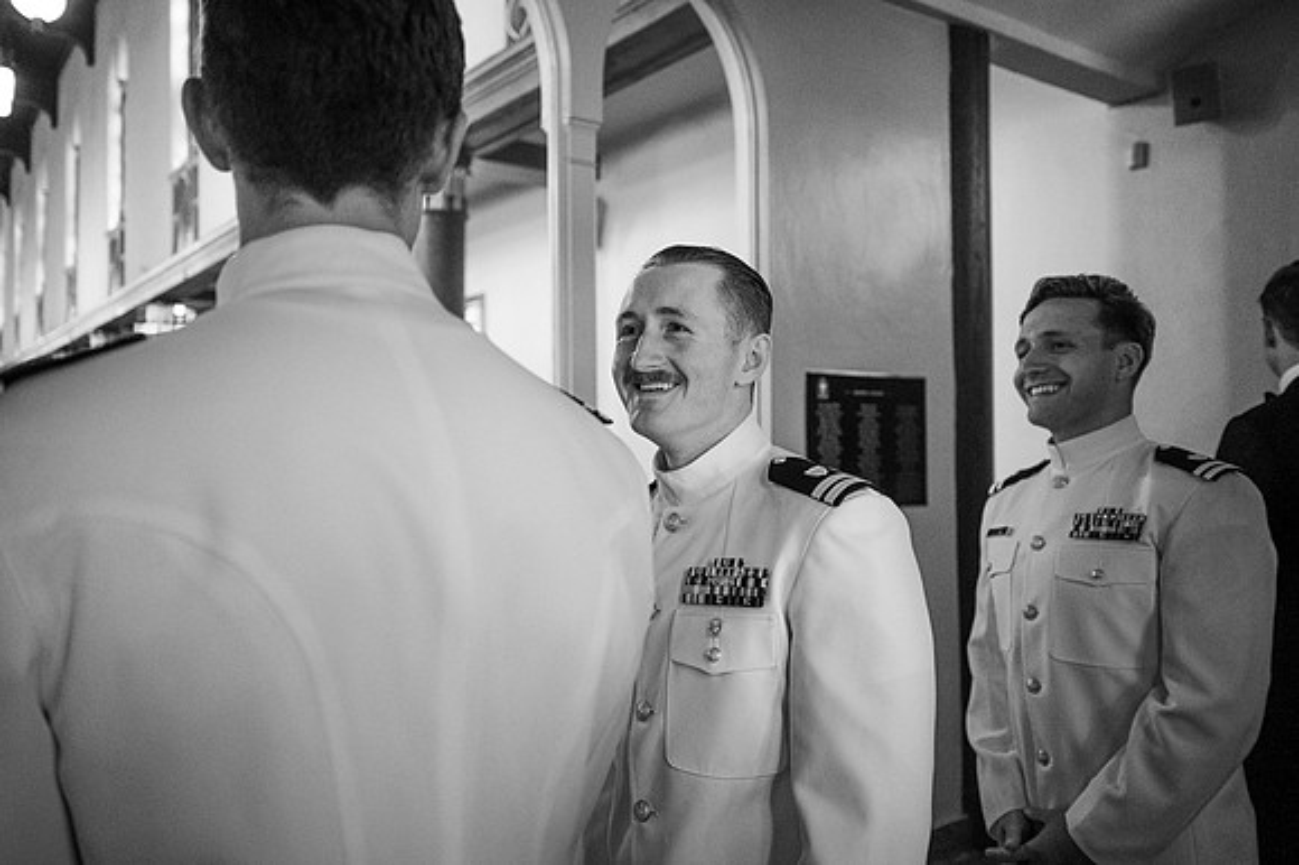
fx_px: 1010
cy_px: 432
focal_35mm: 28
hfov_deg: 65.5
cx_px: 650
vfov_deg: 46.4
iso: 3200
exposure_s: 1/400
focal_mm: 28
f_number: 2.8
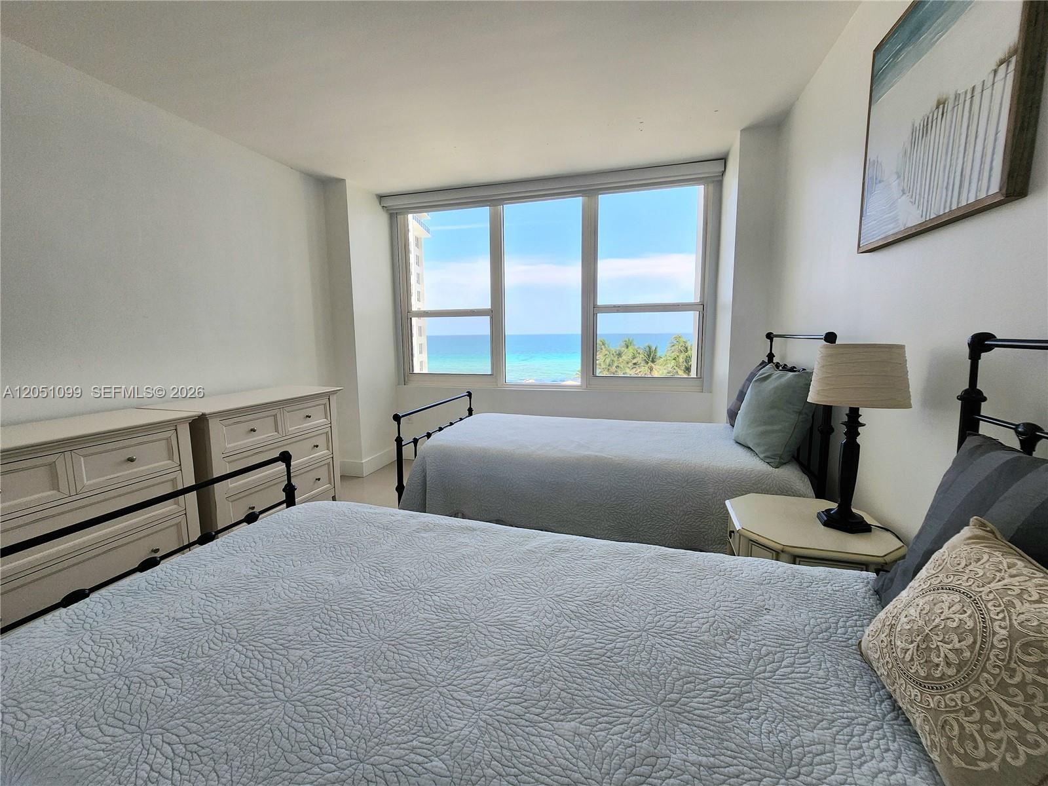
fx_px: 394
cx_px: 524
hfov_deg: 106.2
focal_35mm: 13
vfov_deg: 89.9
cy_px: 393
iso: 50
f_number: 2.2
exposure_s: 1/161
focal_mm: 2.2
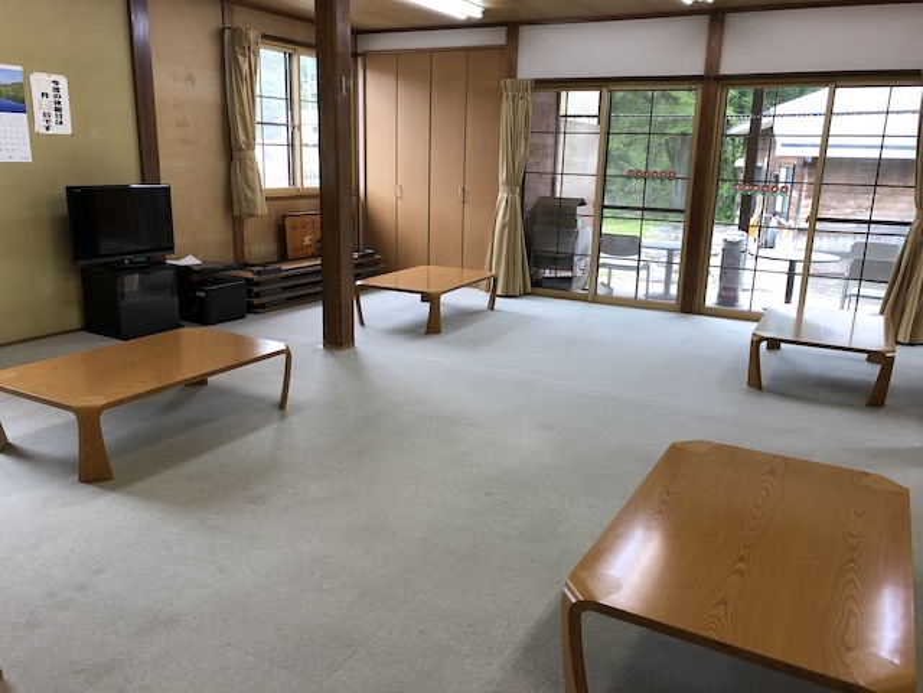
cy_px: 346
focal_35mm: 28
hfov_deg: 63.4
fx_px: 747
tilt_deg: -14.8
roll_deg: -1.0
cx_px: 462
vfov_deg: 49.7
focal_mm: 4
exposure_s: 1/50
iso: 25
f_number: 1.8
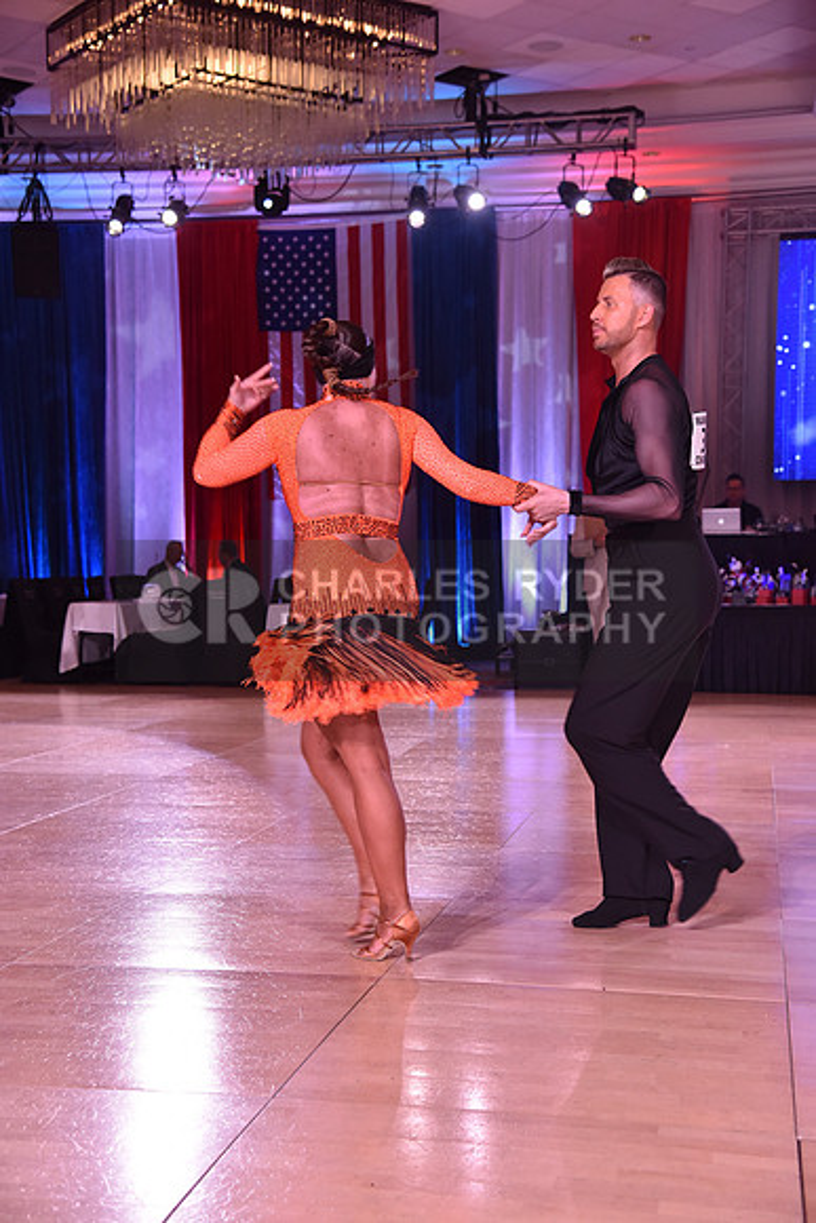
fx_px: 1699
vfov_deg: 39.6
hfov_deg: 27.0
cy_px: 612
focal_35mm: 50
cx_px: 408
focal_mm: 50
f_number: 4.5
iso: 1250
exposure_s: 1/250
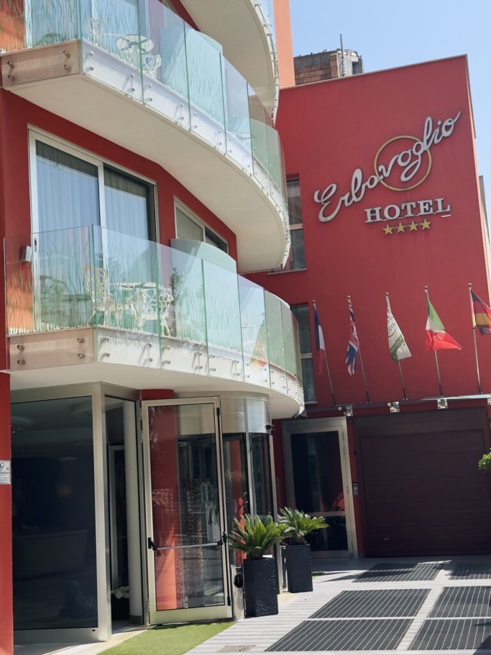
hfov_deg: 30.3
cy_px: 328
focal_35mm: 48
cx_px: 246
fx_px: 908
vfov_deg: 39.7
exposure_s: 1/3876
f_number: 1.78
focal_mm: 6.86
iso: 64
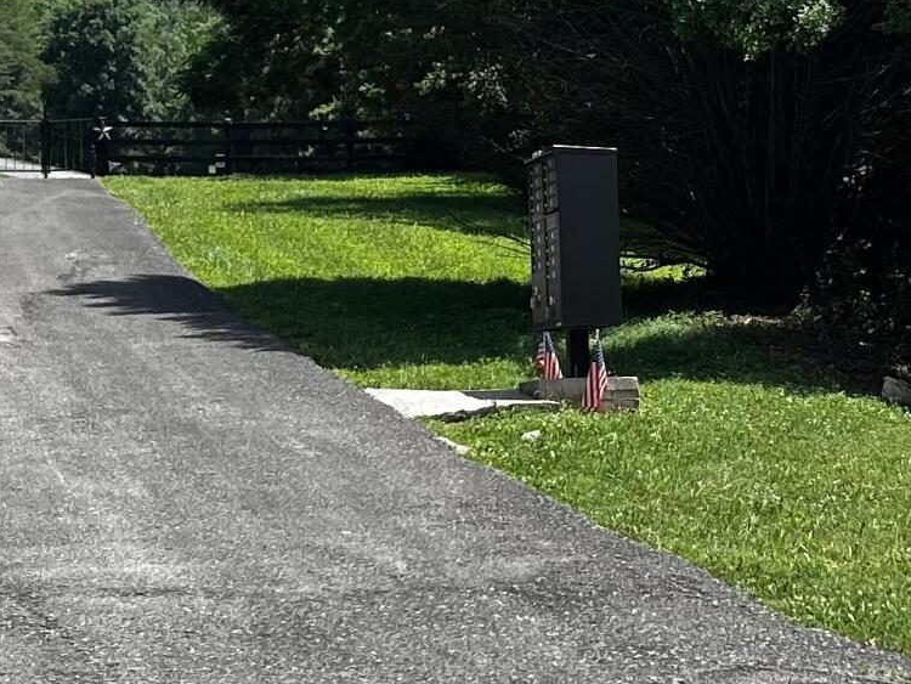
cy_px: 253
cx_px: 692
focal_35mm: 104
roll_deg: +2.6
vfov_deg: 14.2
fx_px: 2738
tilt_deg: +3.9
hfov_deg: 18.8
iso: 50
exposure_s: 1/2404
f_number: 1.5
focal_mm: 5.7
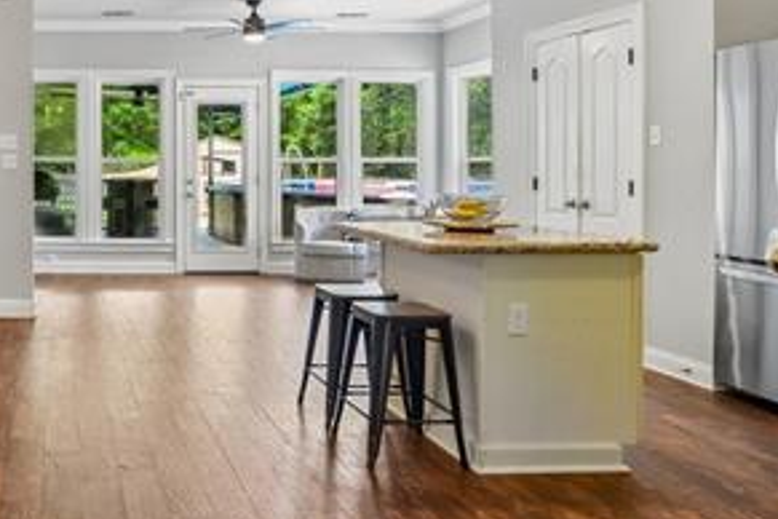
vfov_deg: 39.1
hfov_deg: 50.0
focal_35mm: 33
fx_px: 713
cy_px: 139
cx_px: 59
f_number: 11
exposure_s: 1/4
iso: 400
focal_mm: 15
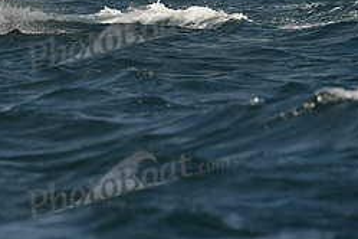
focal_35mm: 722
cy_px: -19
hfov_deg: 2.9
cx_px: -46
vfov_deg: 1.9
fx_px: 7179
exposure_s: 1/1000
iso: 250
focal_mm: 310
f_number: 6.3
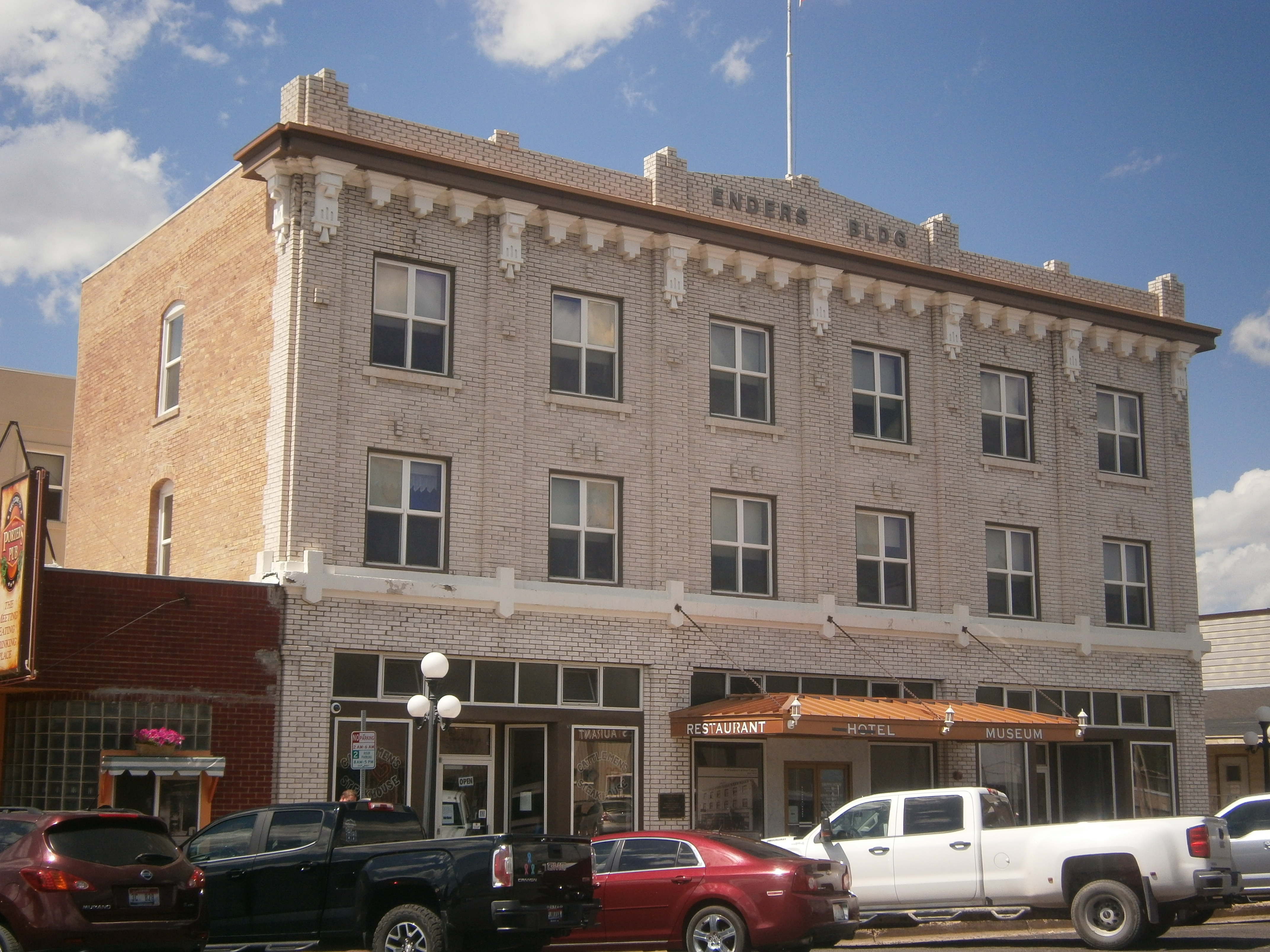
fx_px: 1724
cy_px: 476
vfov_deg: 30.9
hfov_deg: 40.4
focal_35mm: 47
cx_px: 635
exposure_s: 1/1000
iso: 80
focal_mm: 8.3
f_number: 3.4
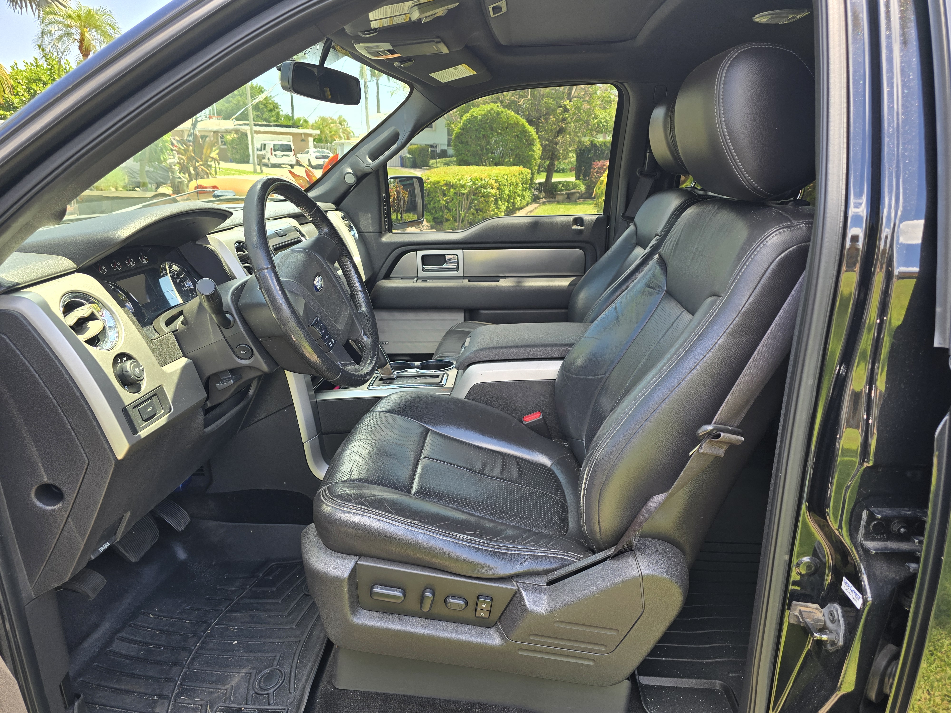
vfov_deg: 58.9
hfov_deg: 73.9
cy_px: 356
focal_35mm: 23
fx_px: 632
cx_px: 476
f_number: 1.7
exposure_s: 1/180
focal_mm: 6.3
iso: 32
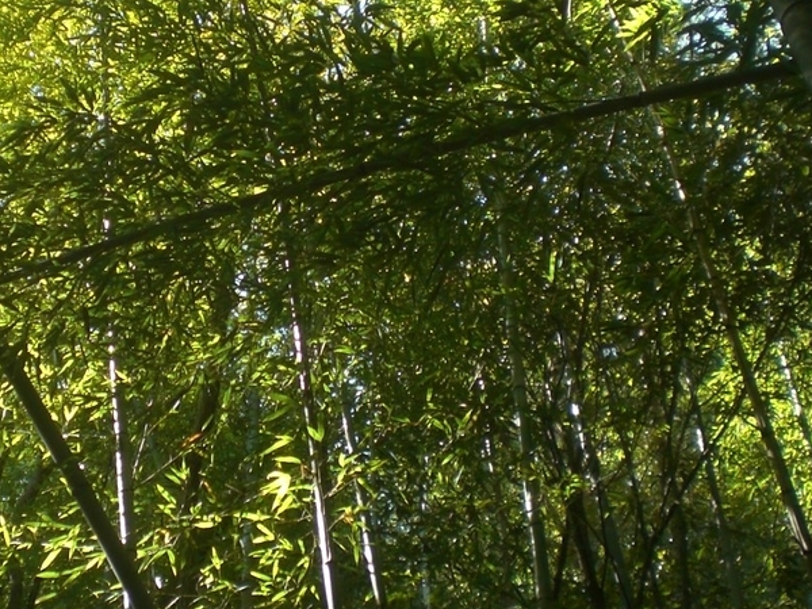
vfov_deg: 19.4
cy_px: 258
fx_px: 1783
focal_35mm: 76
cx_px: 207
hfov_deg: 25.4
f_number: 3.1
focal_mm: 6.3
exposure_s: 1/80
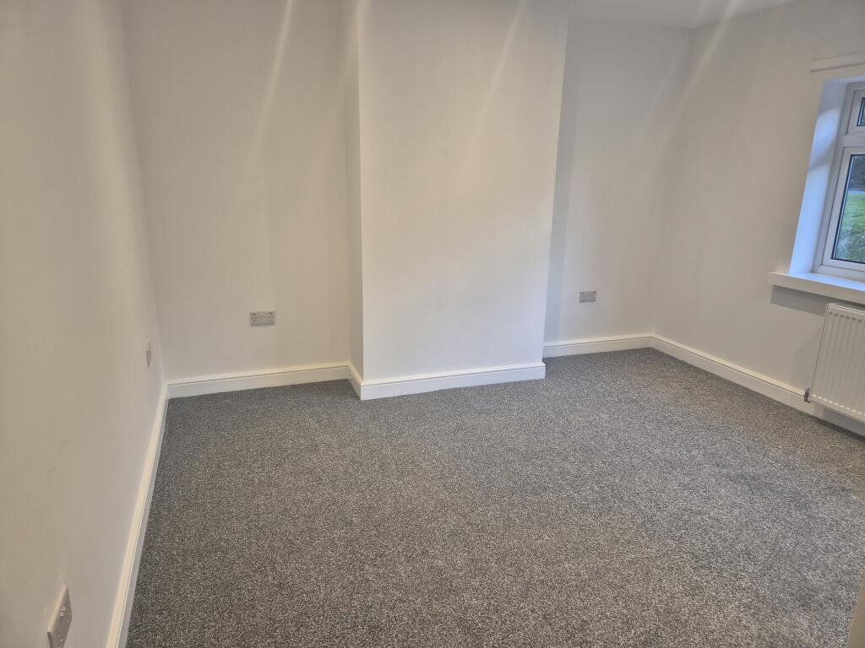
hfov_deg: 73.9
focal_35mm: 23
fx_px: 575
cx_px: 432
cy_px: 324
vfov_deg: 58.9
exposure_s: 1/100
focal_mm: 5.4
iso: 160
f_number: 1.8
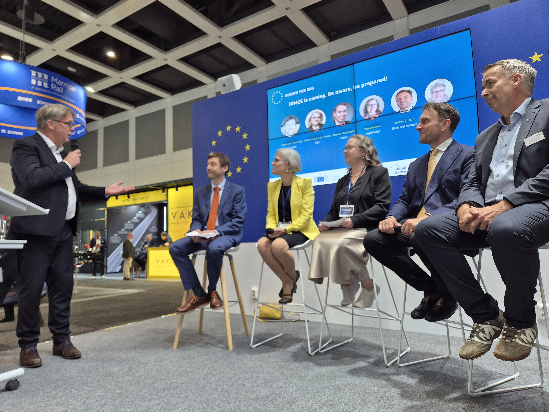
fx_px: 365
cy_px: 206
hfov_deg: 73.9
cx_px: 274
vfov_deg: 58.9
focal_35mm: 23
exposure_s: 1/100
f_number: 1.8
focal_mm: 5.4
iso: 80
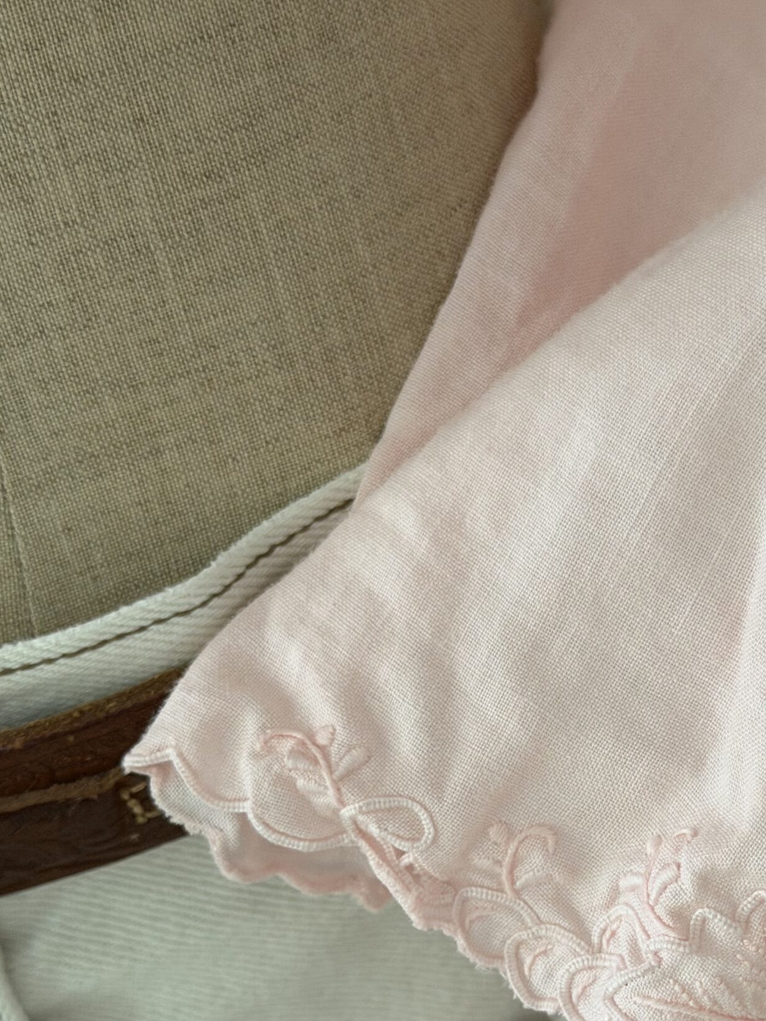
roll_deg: +0.5
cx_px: 587
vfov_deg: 25.8
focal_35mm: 75
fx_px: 2212
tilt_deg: -36.9
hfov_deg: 19.5
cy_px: 679
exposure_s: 1/60
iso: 200
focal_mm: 6.76
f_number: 1.78
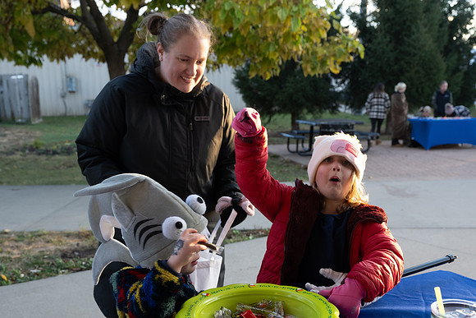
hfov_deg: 49.2
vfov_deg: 33.8
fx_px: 519
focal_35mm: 39
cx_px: 257
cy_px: 201
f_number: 5
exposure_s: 1/160
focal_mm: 31
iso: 500
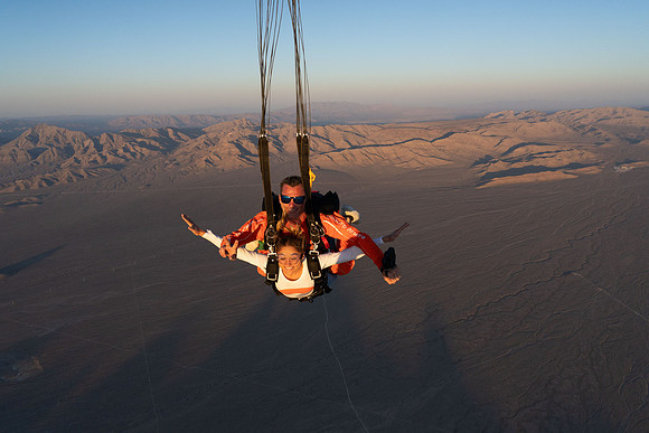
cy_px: 216
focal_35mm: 24
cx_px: 324
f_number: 6.3
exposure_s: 1/2000
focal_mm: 24
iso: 1250
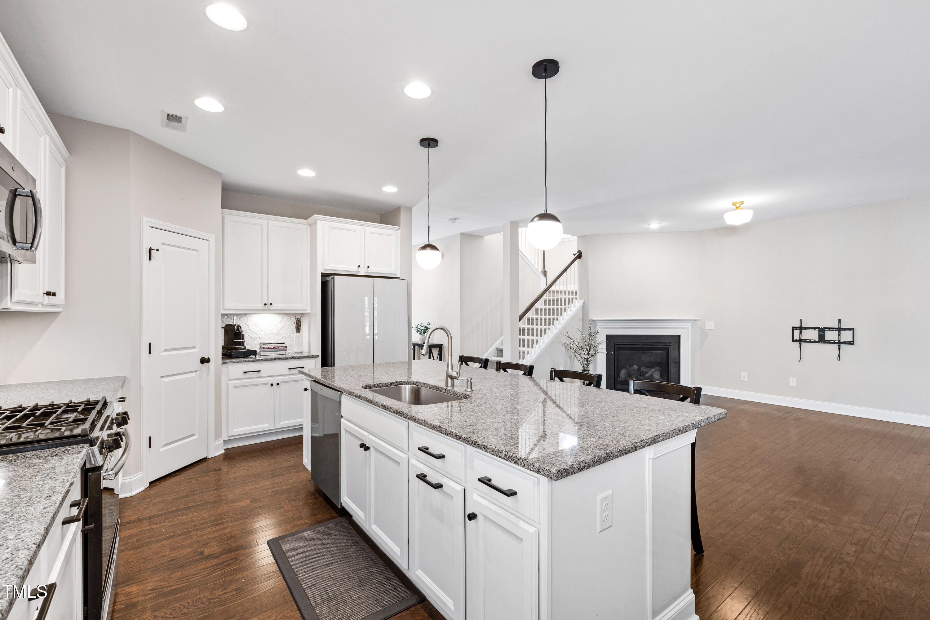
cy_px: 310
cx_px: 465
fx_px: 387
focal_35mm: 15
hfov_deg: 100.4
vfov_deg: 77.3
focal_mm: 10
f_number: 8
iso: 100
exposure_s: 1/1.25
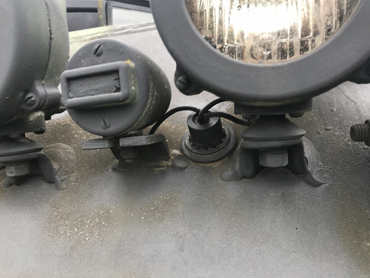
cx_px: 185
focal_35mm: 28
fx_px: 299
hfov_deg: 63.5
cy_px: 139
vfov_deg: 49.7
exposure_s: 1/166
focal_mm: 3.99
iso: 20
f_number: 1.8
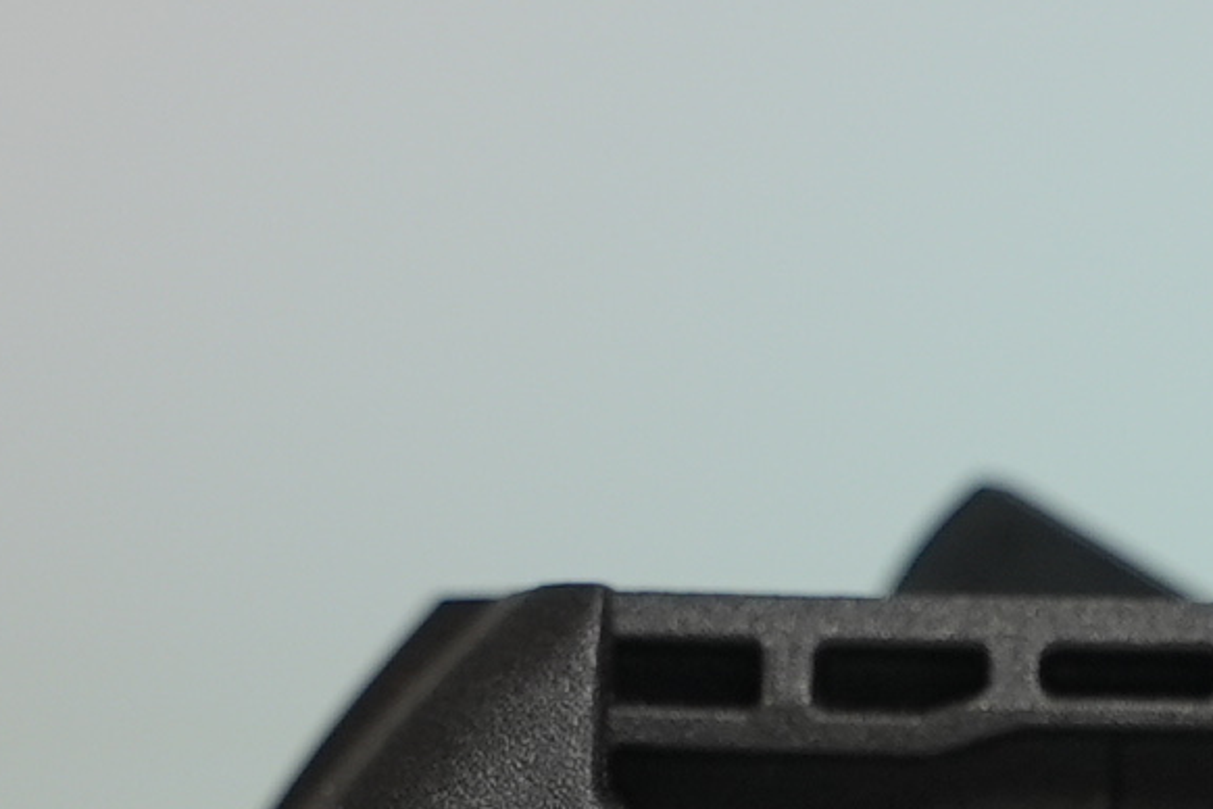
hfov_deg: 7.4
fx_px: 9299
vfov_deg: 4.9
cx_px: 1486
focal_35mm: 276
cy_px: 1401
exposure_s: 1/200
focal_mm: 58
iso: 640
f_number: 4
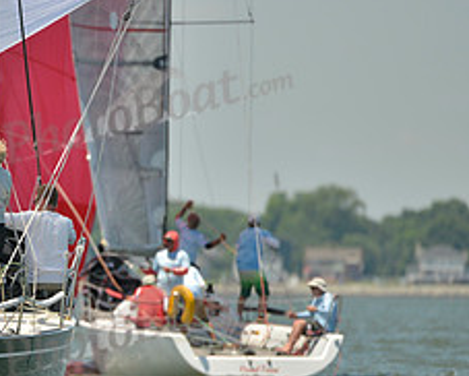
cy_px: 247
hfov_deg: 2.0
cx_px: -103
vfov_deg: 1.6
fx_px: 13323
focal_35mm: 959
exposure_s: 1/1600
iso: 200
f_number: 4.5
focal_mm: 400
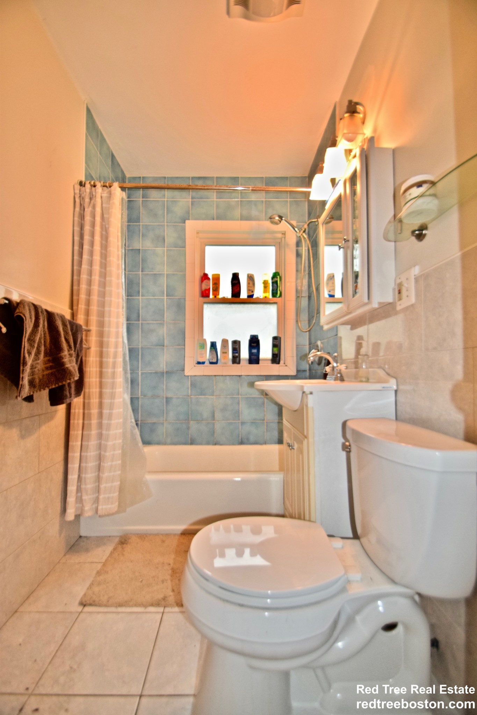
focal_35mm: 15
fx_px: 298
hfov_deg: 77.3
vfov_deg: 100.4
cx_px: 238
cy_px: 358
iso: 800
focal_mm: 10
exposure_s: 1/100
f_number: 4.5
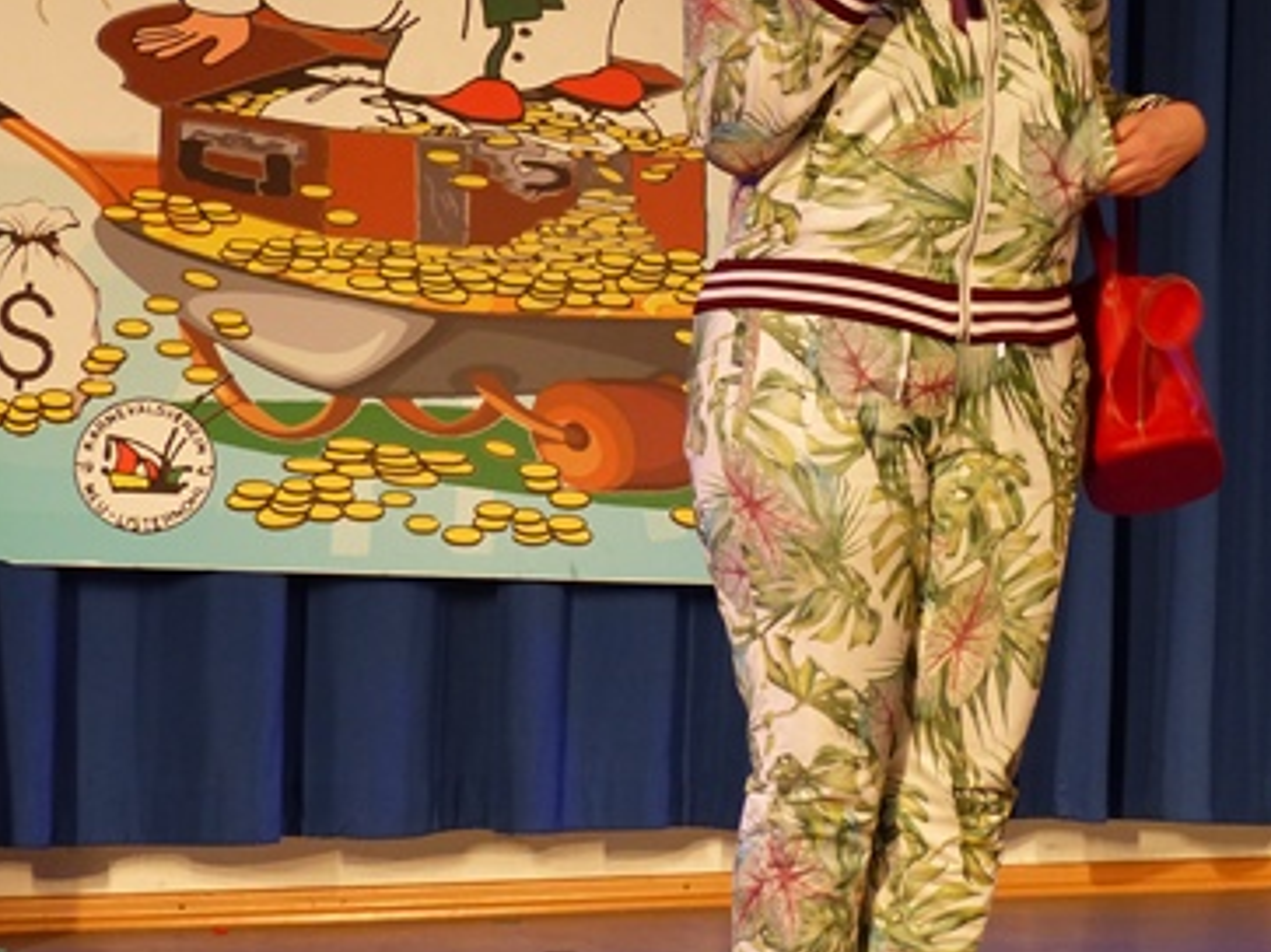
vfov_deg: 10.4
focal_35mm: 143
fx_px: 5249
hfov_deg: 13.8
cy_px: 326
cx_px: 928
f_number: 2.8
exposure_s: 1/60
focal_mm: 14.5
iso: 250
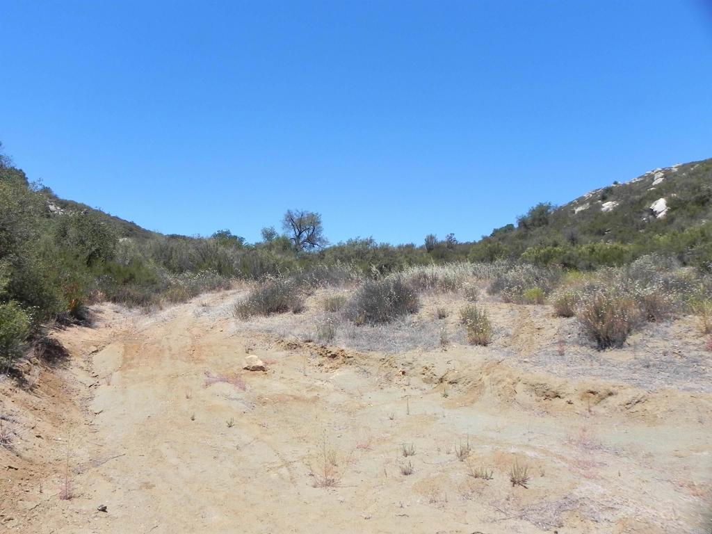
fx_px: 535
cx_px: 356
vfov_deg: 53.1
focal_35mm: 26
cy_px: 267
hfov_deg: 67.3
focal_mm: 4.6
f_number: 7.1
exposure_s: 1/344
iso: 160
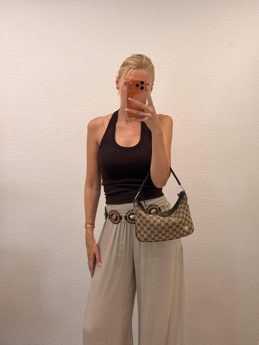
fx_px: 479
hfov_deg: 30.3
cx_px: 130
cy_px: 172
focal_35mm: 48
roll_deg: +0.4
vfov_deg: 39.7
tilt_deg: -14.8
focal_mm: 6.76
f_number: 1.78
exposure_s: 1/50
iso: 50
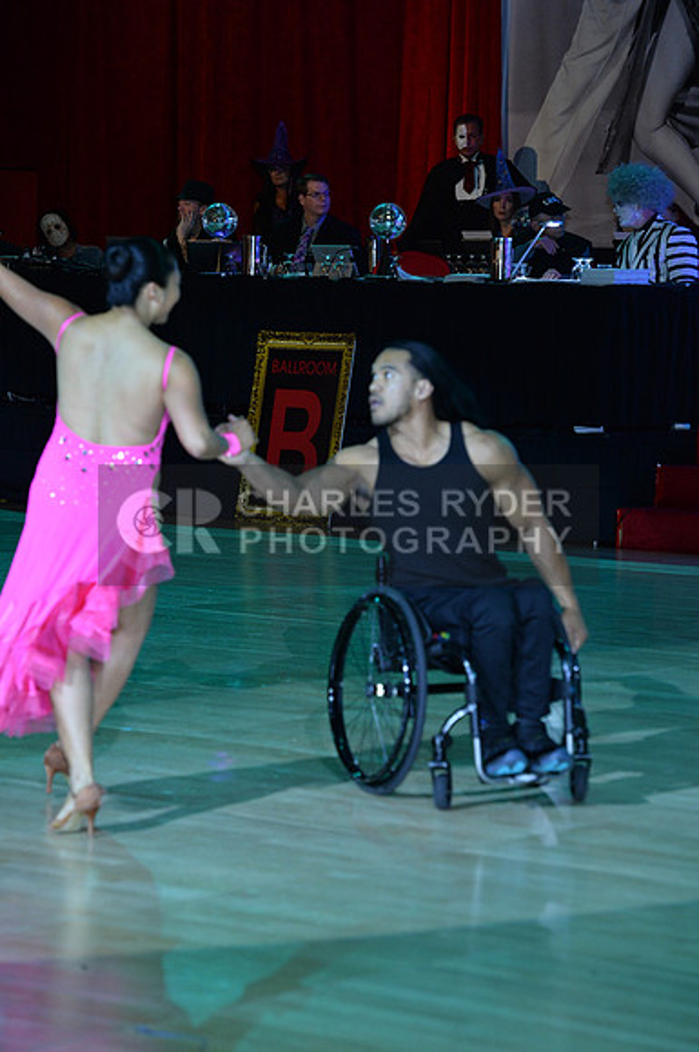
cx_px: 350
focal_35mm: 135
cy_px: 526
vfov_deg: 15.2
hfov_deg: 10.1
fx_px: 3943
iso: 2000
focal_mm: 135
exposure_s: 1/250
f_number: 5
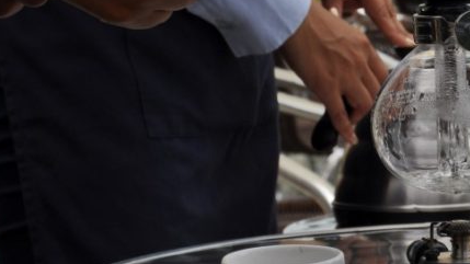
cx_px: 532
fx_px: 2570
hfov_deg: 10.3
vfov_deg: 5.9
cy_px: 78
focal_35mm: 206
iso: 200
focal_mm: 55
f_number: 9
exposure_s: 1/320
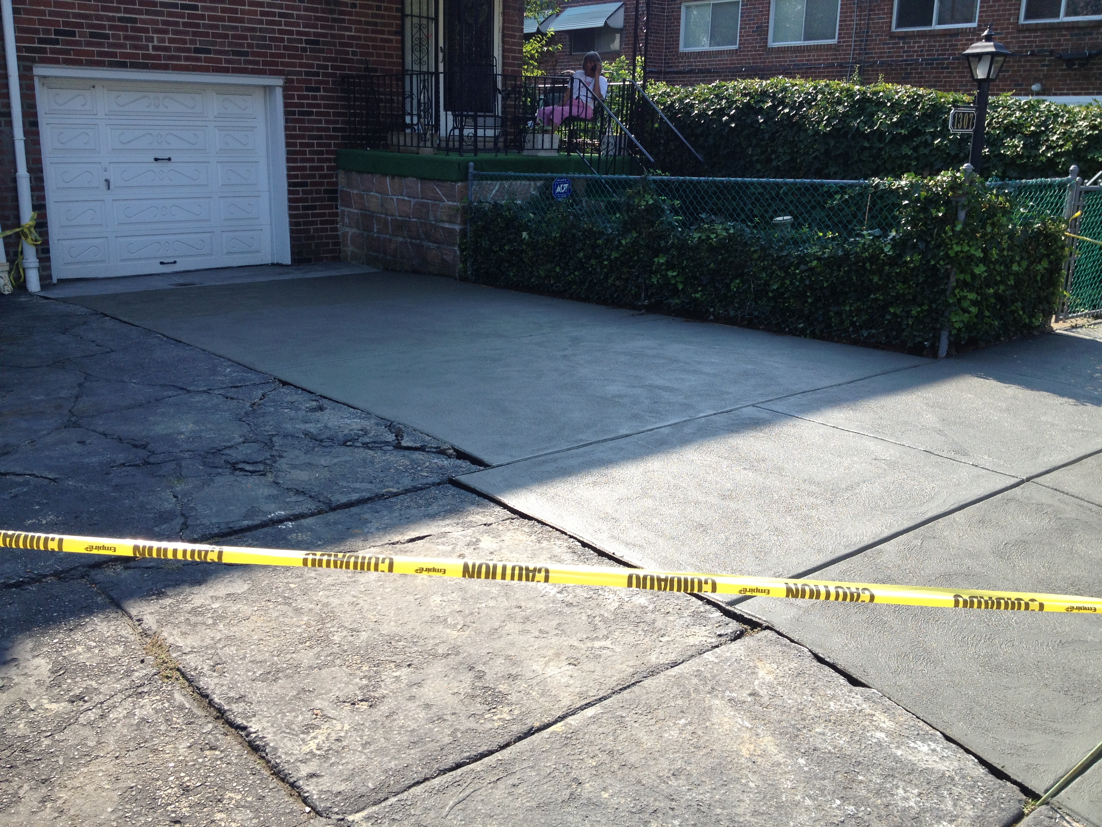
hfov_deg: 52.6
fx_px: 1114
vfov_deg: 40.7
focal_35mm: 35
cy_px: 414
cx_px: 551
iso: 50
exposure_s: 1/657
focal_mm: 4.28
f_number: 2.4
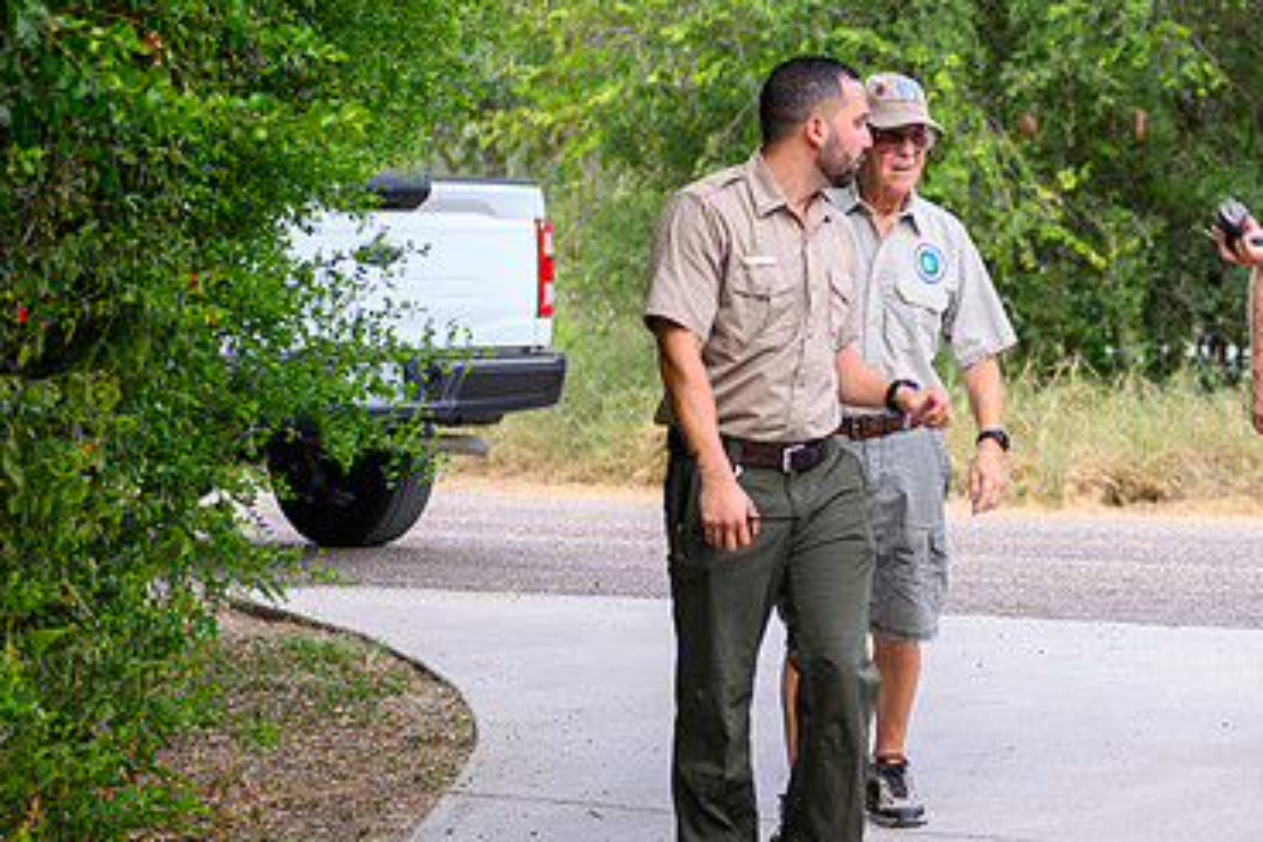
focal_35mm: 156
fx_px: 5473
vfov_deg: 8.8
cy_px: 391
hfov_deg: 13.0
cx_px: 1234
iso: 64
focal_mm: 70
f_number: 2.8
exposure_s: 1/80
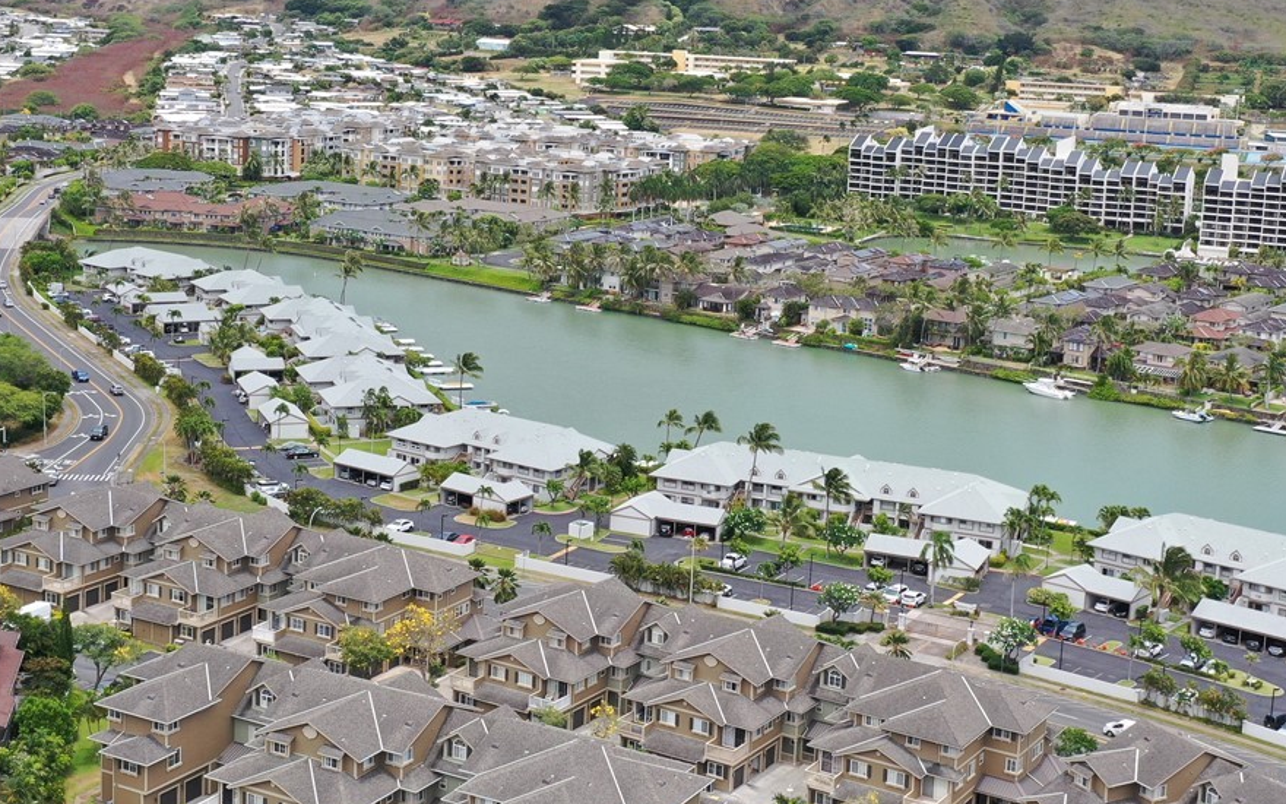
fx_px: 1928
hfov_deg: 36.9
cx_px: 639
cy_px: 289
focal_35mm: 55
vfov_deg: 23.5
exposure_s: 1/400
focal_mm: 10.26
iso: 100
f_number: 5.6
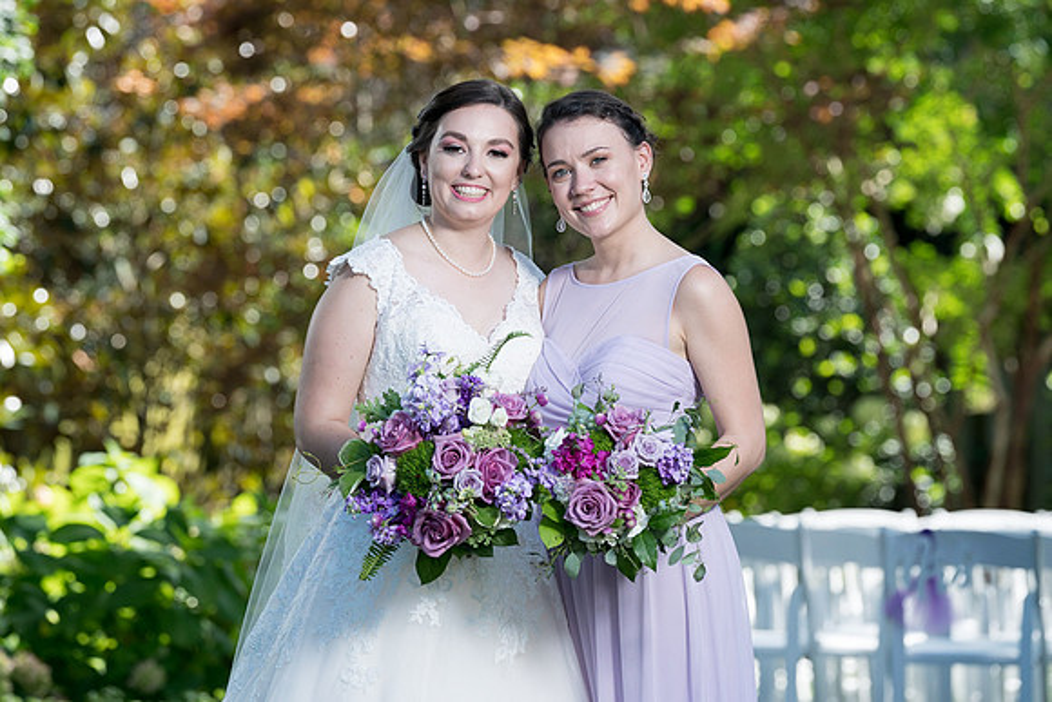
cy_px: 287
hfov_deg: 8.6
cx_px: 508
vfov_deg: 5.7
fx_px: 7001
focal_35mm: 240
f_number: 5.6
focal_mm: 200
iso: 160
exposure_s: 1/200
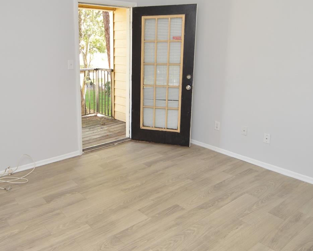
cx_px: 112
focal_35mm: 29
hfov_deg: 59.4
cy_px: 107
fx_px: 269
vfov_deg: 49.8
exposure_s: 1/80
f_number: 4.5
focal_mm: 12
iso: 400
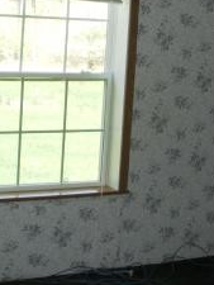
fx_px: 766
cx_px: 103
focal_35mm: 93
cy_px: 98
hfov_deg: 15.9
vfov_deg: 21.0
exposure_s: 1/59.2
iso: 116
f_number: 3.5
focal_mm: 6.3
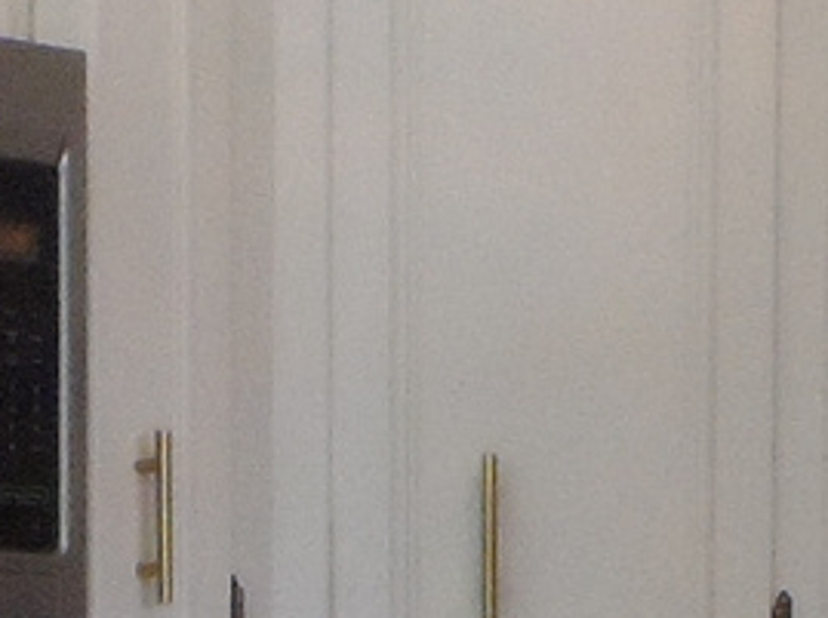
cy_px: 1365
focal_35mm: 183
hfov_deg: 10.8
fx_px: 4371
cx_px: 323
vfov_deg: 7.7
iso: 480
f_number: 3.2
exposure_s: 1/30
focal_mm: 4
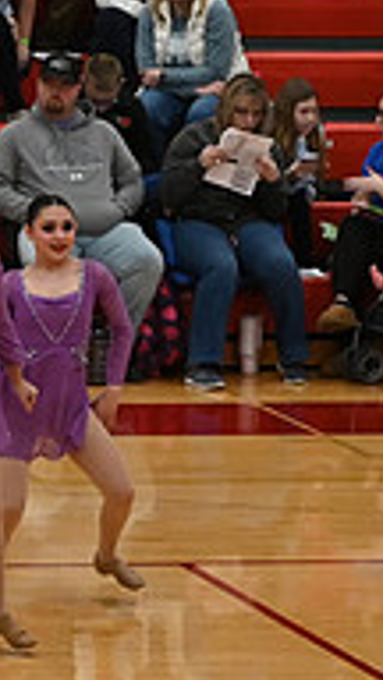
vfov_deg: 6.1
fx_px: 6409
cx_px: -596
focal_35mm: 355
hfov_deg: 3.4
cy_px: 381
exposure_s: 1/400
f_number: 4
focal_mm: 75
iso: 5000
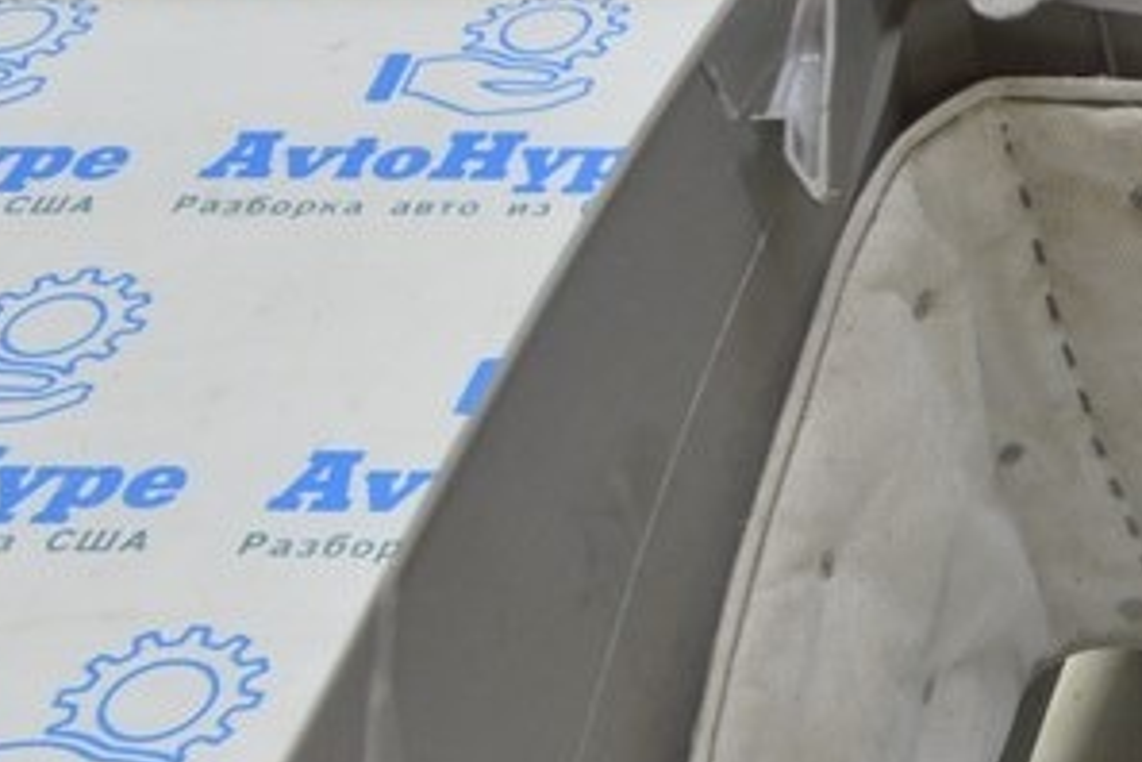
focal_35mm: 93
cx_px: 1784
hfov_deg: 18.9
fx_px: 2950
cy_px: 410
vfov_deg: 14.7
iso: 400
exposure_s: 1/20
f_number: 5.6
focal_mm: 18
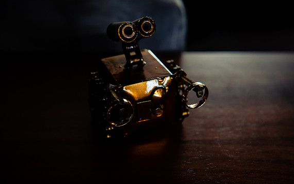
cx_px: 149
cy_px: 89
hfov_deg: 38.9
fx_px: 416
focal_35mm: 52
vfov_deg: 24.8
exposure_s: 1/100
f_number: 3.5
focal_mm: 50
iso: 1250
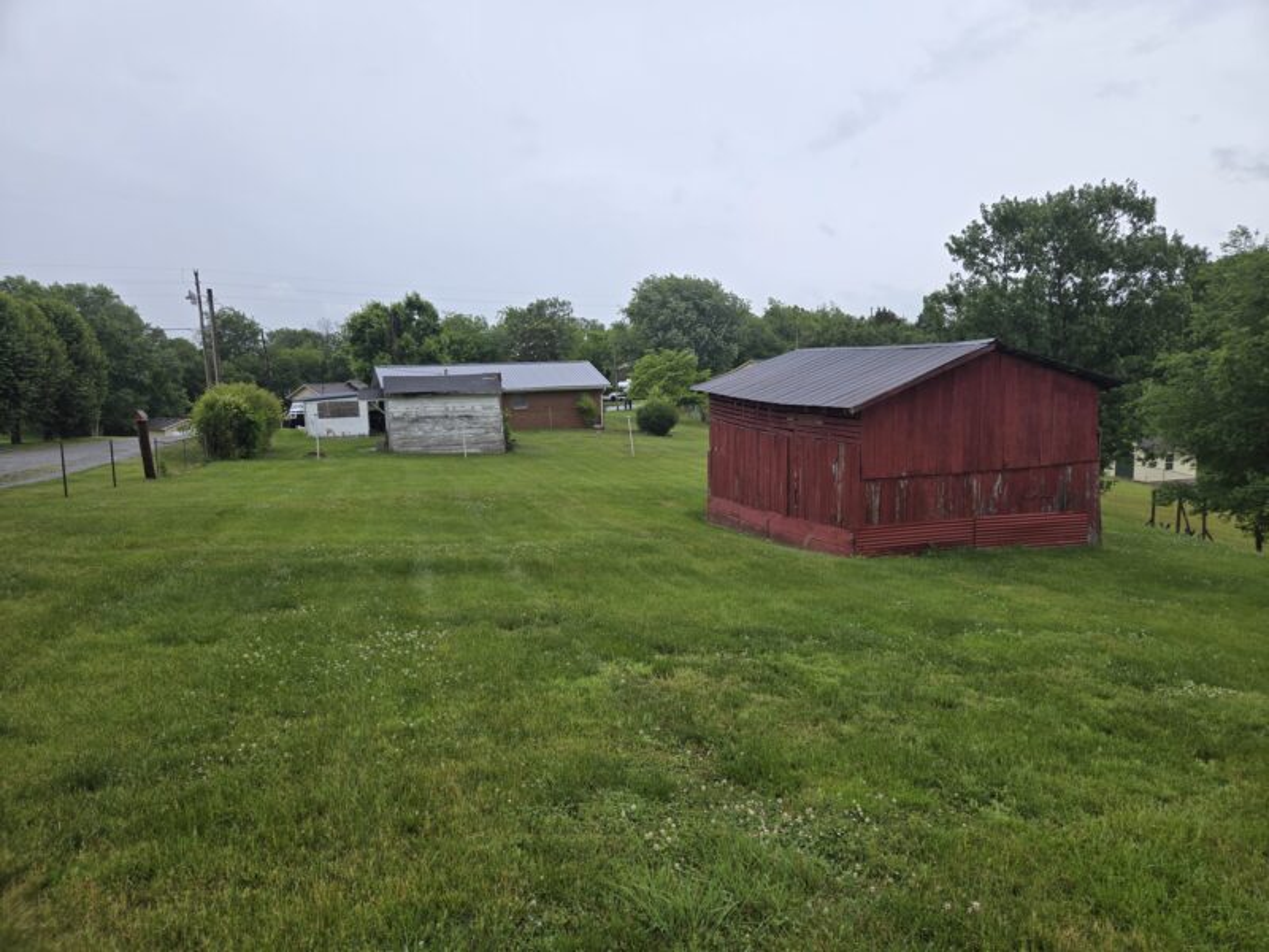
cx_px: 634
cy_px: 476
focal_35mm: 23
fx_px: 843
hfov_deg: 73.9
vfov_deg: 58.9
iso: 25
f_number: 1.8
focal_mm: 5.4
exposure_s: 1/525
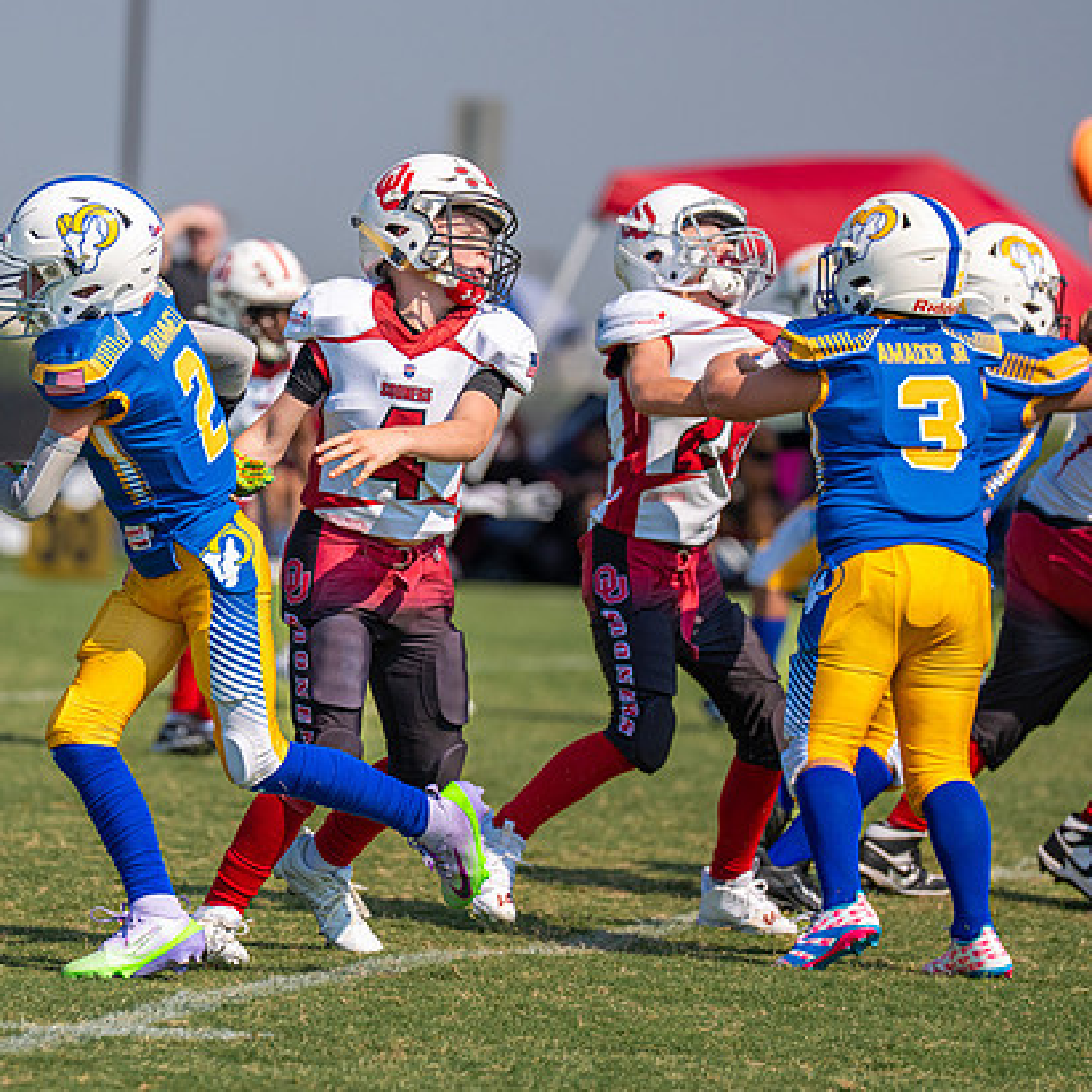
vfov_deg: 5.1
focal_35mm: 344
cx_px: 311
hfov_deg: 5.1
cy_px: 478
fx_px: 12277
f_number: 2.8
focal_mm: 200
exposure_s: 1/4000
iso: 160
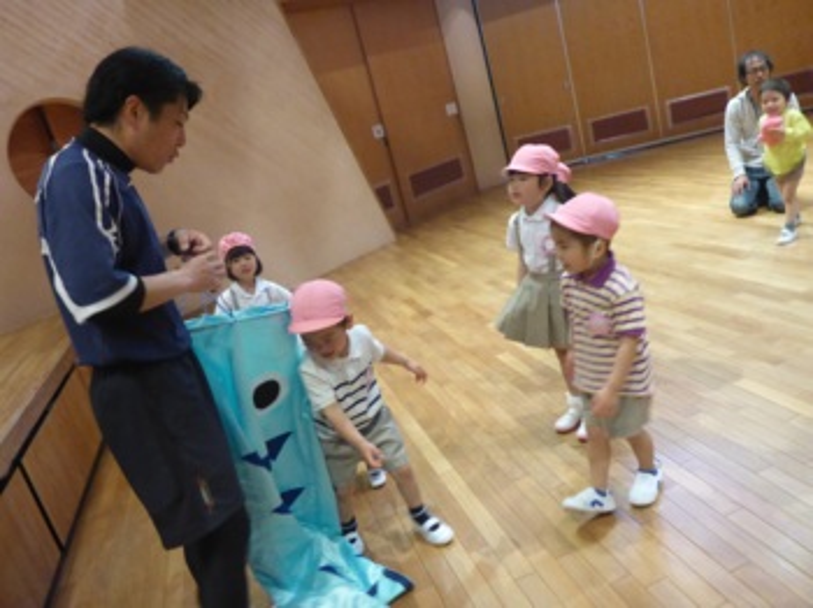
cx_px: 406
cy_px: 304
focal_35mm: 28
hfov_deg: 63.5
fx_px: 657
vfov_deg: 49.7
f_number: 3.3
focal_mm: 4.9
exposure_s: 1/30
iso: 800
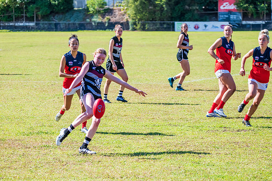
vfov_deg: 8.1
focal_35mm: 170
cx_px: 118
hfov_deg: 12.1
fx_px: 1285
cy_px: 98
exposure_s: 1/2000
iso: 800
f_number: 7.1
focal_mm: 150
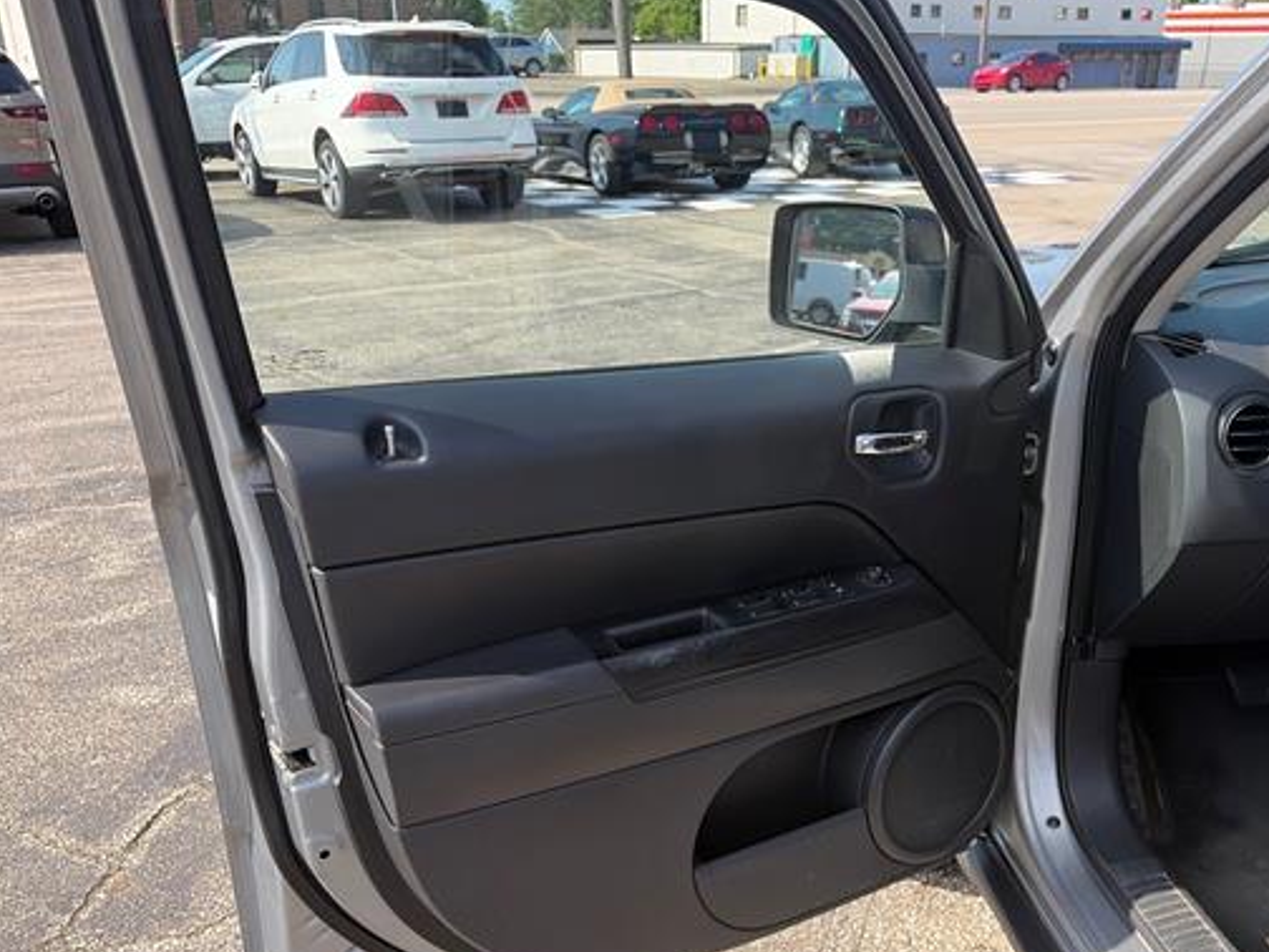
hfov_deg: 55.0
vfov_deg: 42.8
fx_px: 1210
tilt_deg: -19.5
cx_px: 755
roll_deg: +3.2
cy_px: 547
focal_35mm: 33
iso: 50
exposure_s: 1/973
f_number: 1.6
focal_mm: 5.96
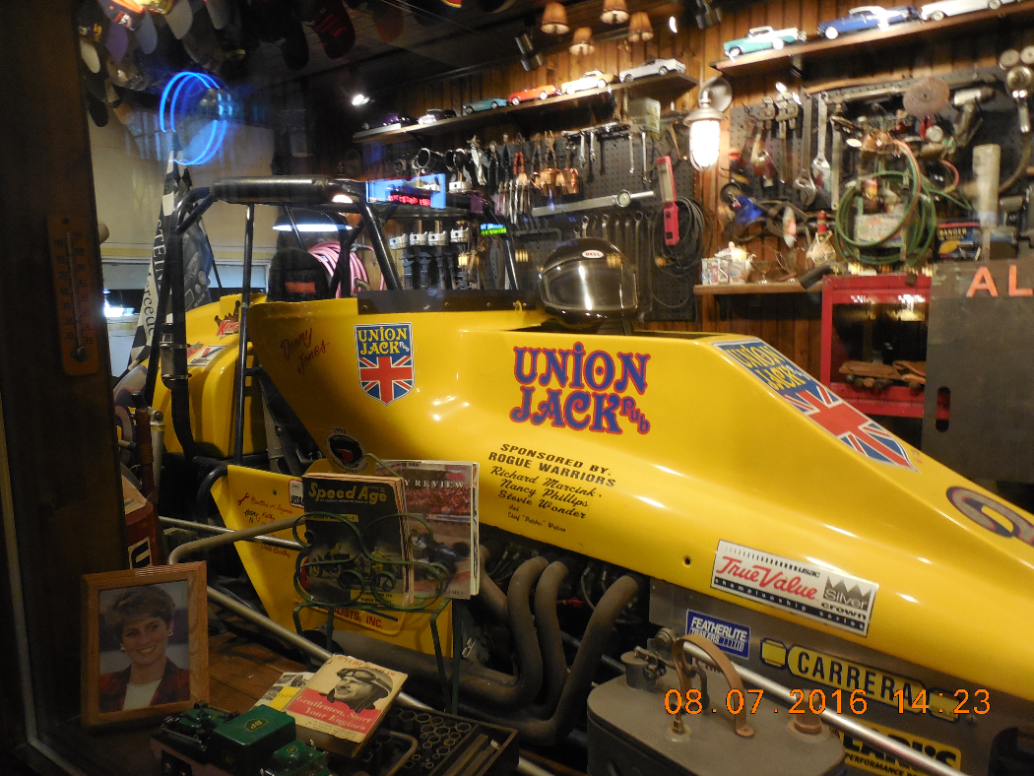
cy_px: 388
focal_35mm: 25
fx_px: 747
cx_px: 517
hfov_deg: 69.4
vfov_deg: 54.9
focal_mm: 4.5
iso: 400
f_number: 3.3
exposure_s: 1/13
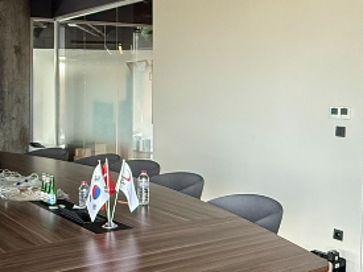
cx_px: 183
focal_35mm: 51
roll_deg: -0.7
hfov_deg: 37.5
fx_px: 535
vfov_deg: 28.5
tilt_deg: -3.1
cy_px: 123
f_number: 2.2
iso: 320
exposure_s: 1/99
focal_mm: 2.22
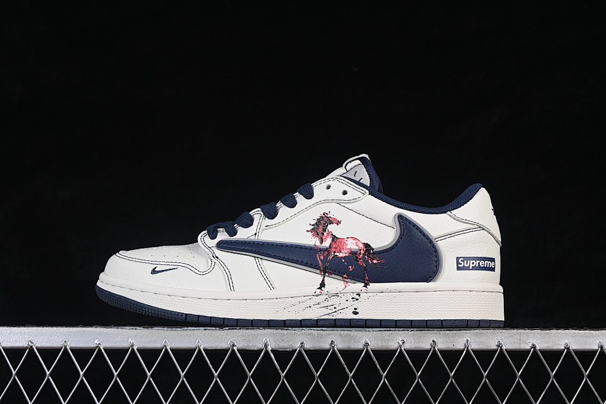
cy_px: 202
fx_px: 1262
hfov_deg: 27.0
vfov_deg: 18.2
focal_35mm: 75
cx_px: 303
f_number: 8
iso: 160
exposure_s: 1/80
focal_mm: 50
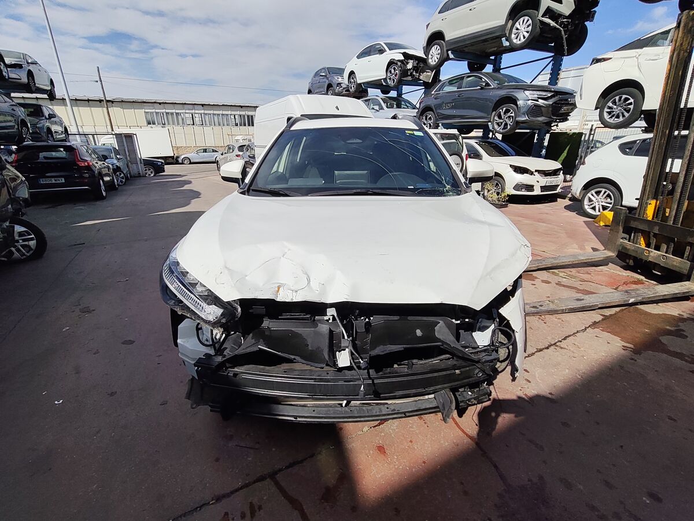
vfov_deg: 81.7
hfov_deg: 98.2
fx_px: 301
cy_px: 260
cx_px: 347
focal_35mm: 15
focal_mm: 1.67
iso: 50
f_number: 2.2
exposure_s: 1/3065
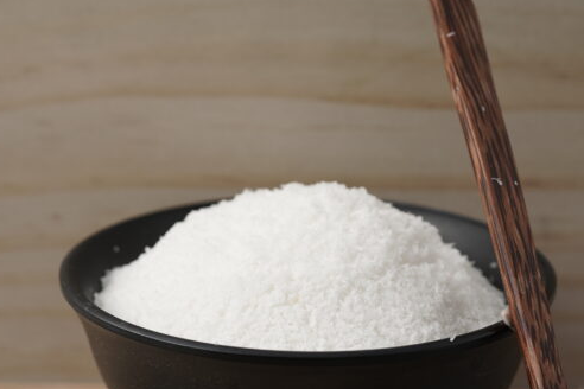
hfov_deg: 19.6
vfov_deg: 13.0
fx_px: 1687
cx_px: 250
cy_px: 364
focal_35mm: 104
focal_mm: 50
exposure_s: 1/160
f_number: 4.5
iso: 100
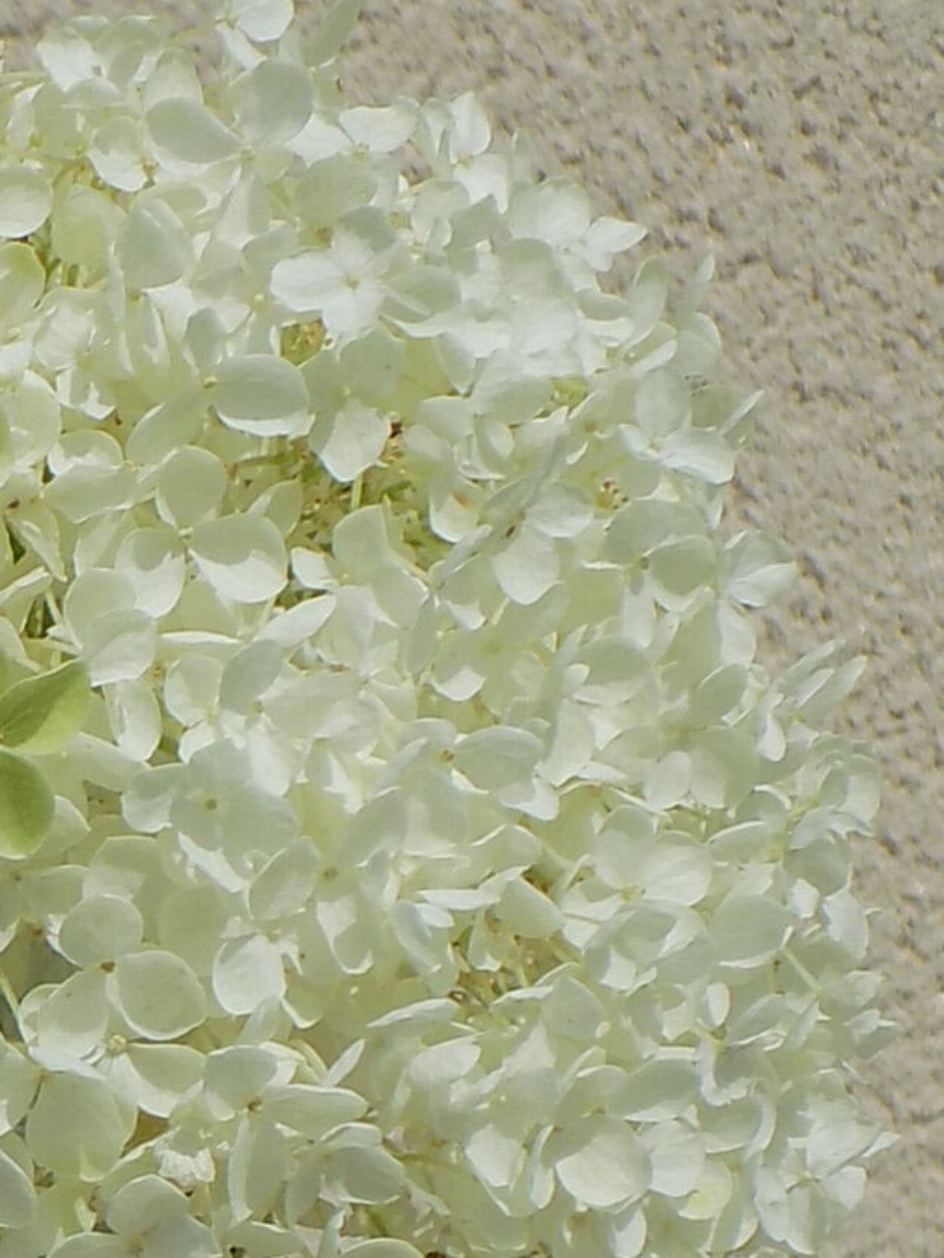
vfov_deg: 16.9
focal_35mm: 112
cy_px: 1467
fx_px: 4072
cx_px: -272
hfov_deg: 12.8
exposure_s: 1/250
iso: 80
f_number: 11.5
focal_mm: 7.3
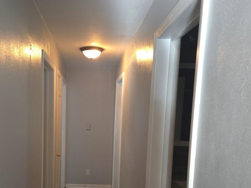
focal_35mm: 37
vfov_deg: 37.8
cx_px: 87
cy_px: 139
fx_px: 268
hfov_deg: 49.4
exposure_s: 1/60
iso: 200
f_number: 1.8
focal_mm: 5.4
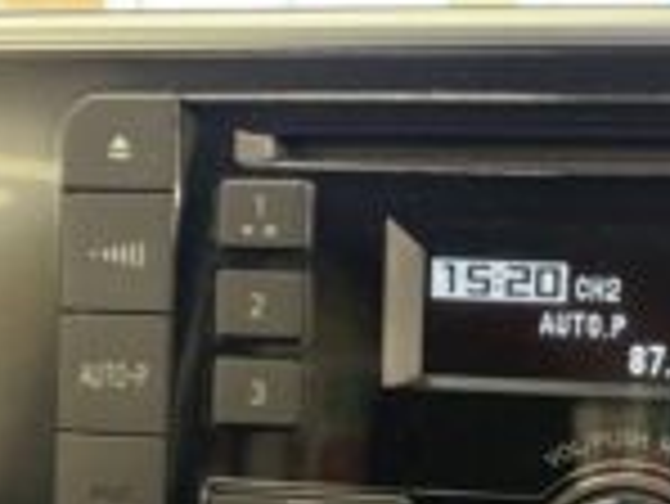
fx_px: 1182
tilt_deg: -10.7
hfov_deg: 30.2
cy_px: 457
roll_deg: +0.1
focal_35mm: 61
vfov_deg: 23.4
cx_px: 607
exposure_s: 1/50
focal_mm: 5.96
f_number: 1.6
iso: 500
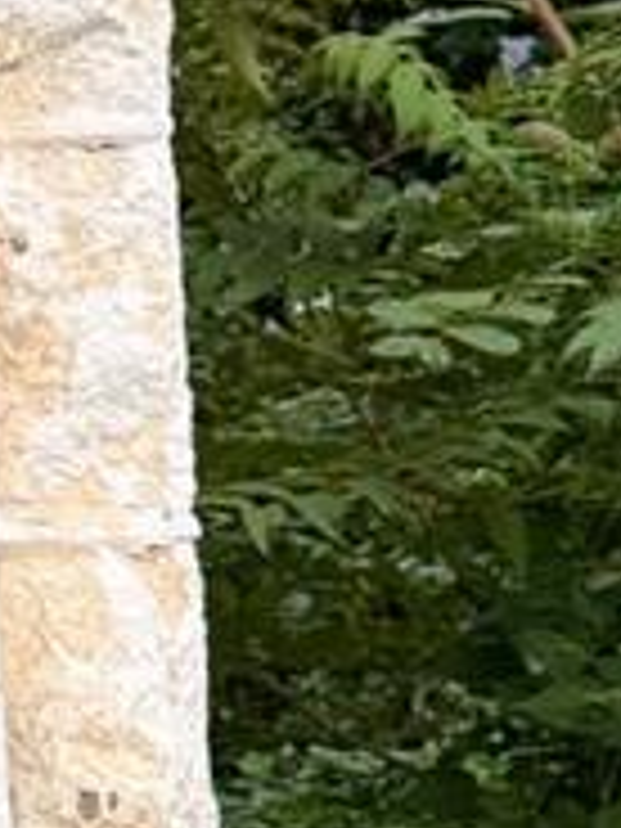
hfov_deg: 8.8
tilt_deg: +4.0
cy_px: 400
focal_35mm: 141
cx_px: -1192
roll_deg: +2.4
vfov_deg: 14.0
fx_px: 3373
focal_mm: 6.76
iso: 80
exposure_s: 1/435
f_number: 1.78
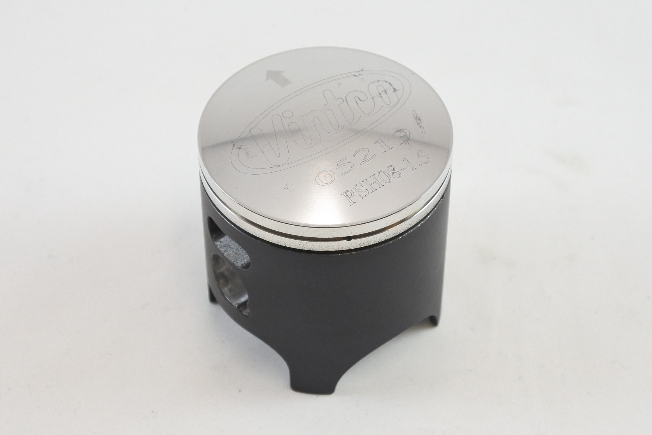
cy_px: 218
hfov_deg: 36.9
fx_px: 978
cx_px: 326
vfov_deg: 25.1
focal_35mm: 54
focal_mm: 20.1
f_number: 4.8
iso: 500
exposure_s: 1/125
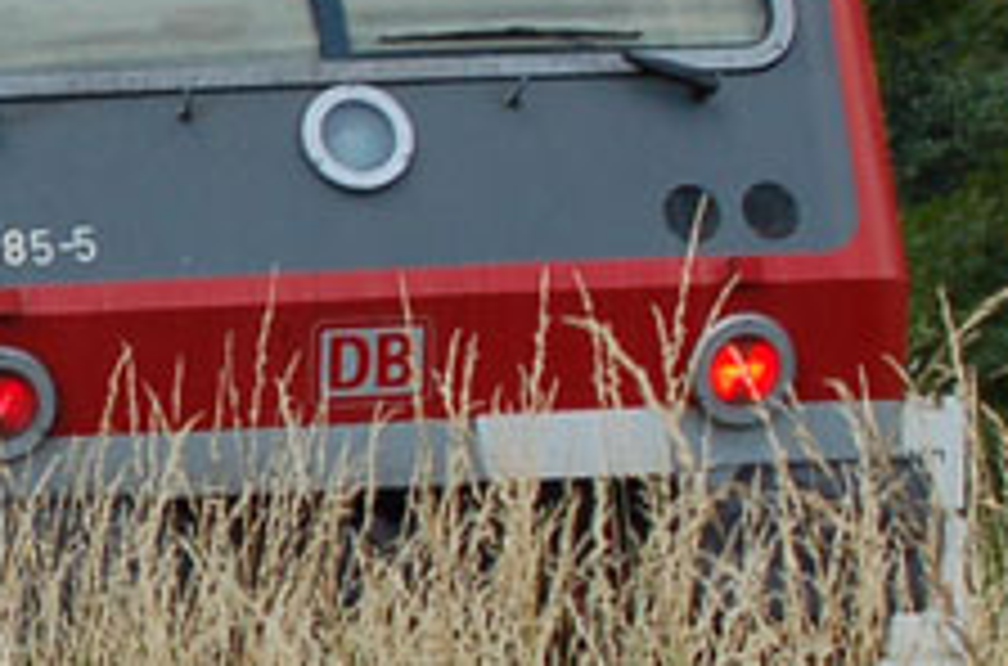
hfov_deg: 6.0
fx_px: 9354
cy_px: 452
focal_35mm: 335
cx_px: -850
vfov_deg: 4.1
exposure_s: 1/125
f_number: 16
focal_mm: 50
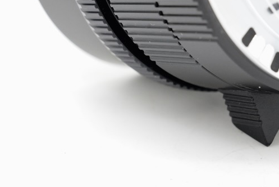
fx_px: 1341
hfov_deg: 11.8
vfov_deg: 7.9
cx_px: 254
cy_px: -56
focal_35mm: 173
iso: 800
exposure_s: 1/60
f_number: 8
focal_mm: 43
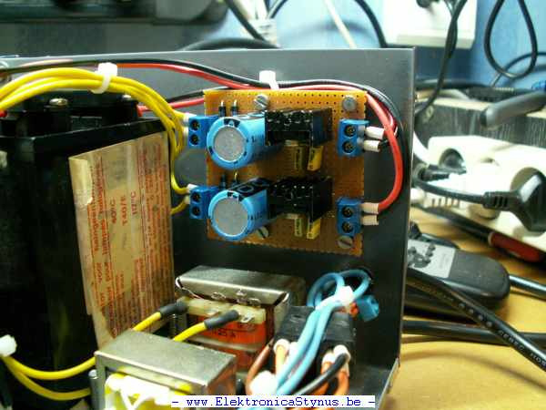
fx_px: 552
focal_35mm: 35
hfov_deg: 52.6
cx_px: 273
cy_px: 205
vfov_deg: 40.7
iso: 160
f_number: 2.8
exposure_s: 1/8
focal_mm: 5.86
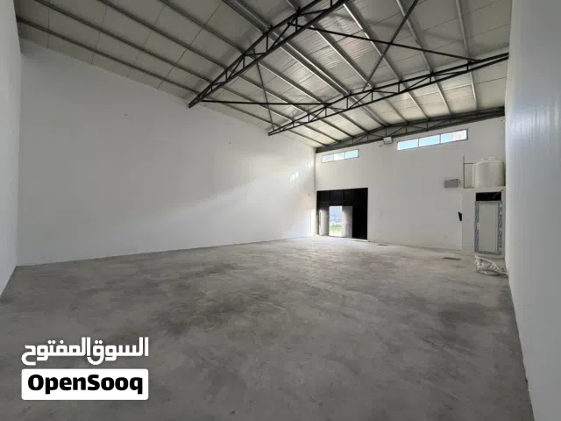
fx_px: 227
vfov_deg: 85.7
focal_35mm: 14
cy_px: 210
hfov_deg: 102.1
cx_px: 280
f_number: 2.2
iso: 320
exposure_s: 1/120
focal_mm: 2.22
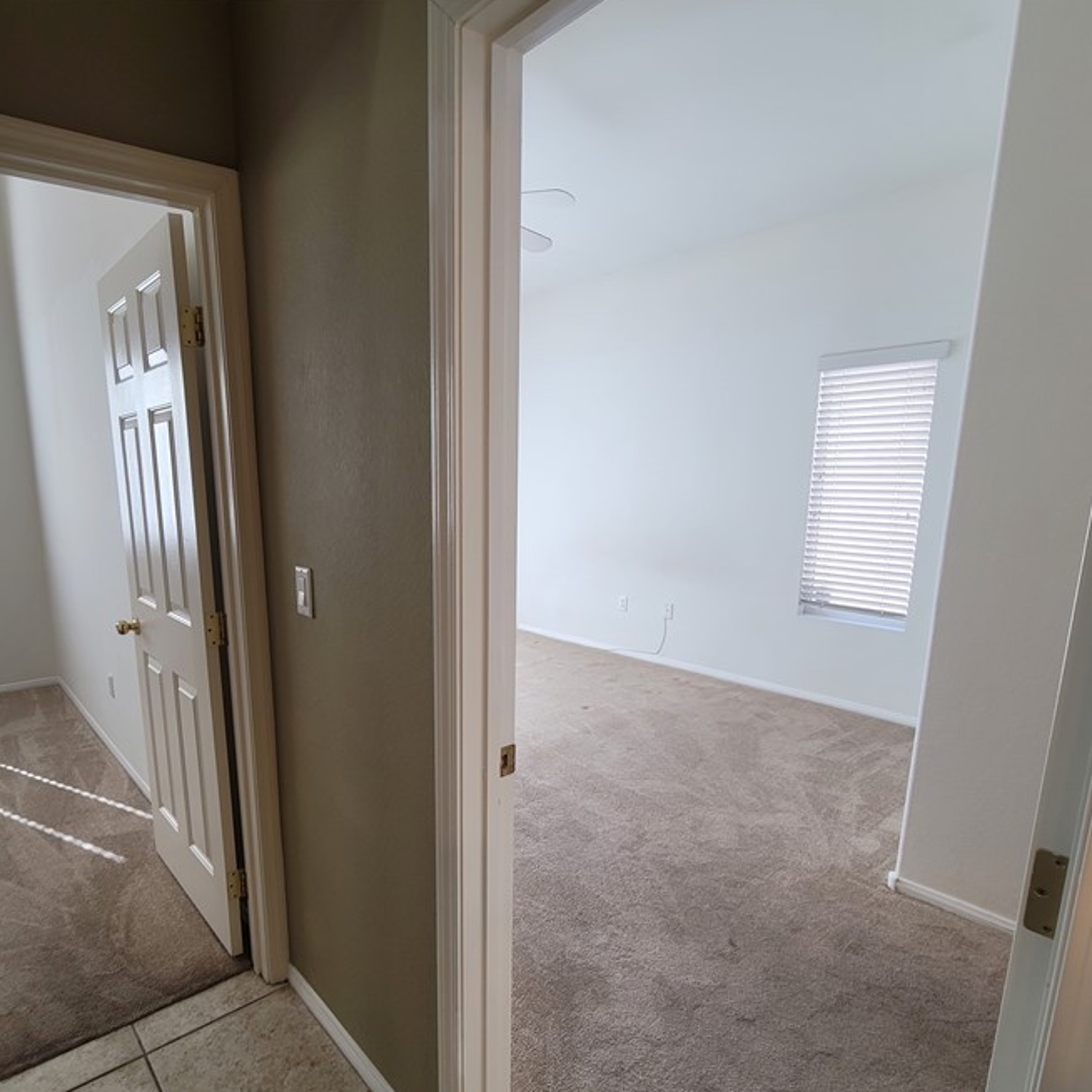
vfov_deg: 80.1
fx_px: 642
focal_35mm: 18
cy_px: 633
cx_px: 424
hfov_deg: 79.5
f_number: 2.2
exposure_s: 1/60
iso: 64
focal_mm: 2.2
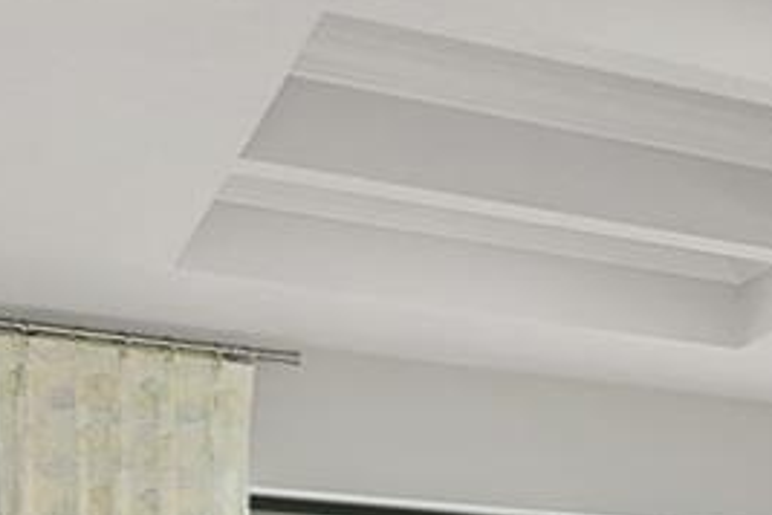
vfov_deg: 14.2
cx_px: 2157
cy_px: 781
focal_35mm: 90
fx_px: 1930
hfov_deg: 12.5
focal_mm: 10
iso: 100
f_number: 9
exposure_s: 1/4
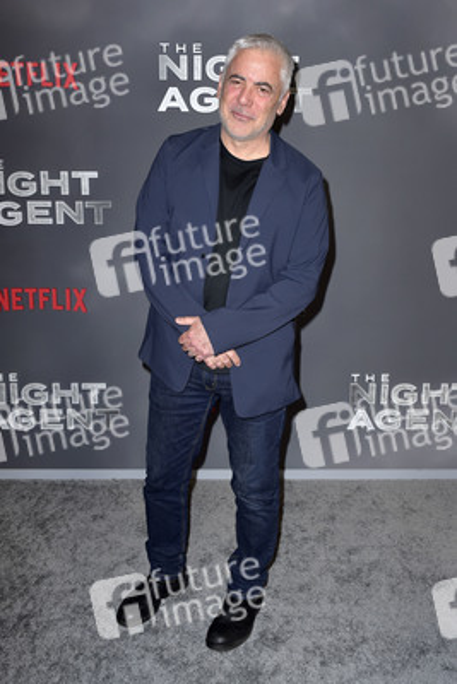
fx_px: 666
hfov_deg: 37.9
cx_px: 228
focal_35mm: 35
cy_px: 342
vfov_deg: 54.4
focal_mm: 35
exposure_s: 1/250
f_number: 6.3
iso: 400
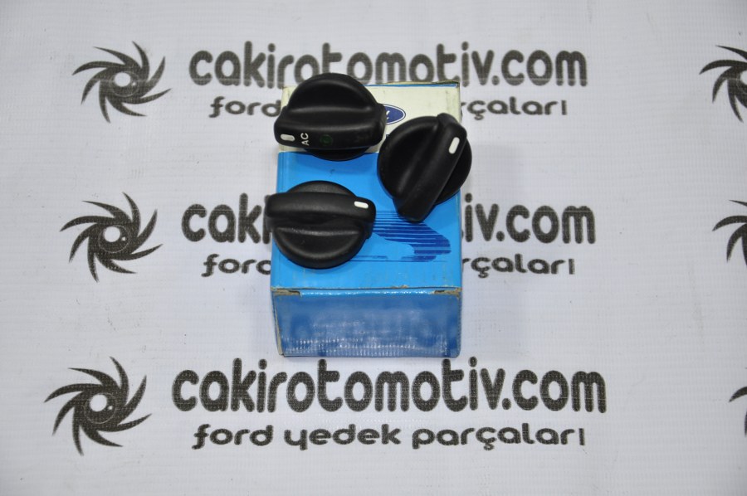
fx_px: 2052
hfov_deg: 20.6
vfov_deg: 13.8
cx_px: 374
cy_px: 248
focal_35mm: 99
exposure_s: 1/40
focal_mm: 66
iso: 200
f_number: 5.3
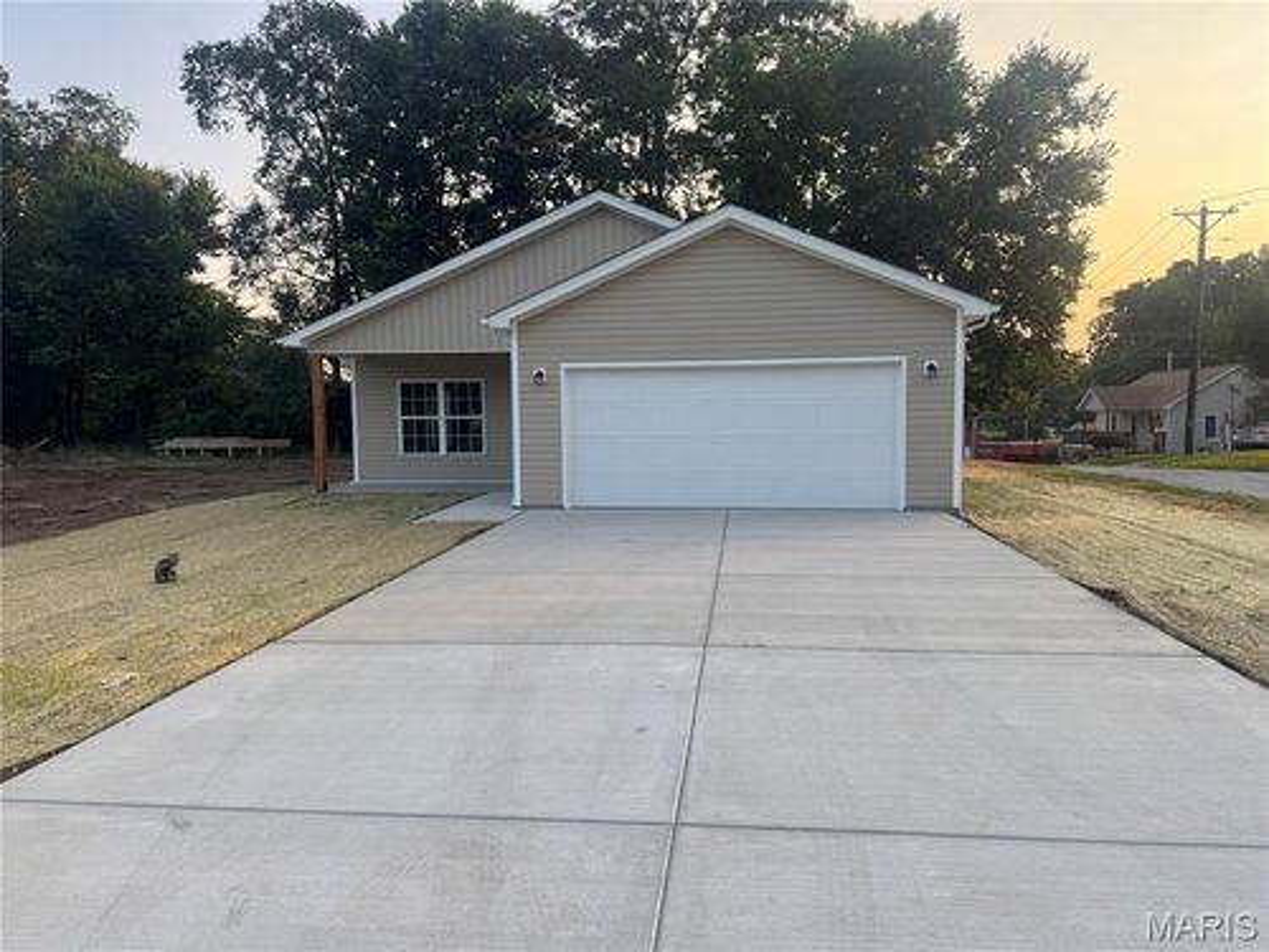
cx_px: 634
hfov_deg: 71.6
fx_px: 880
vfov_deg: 56.8
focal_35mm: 24
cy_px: 476
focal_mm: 6.76
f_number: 1.78
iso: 80
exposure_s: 1/402
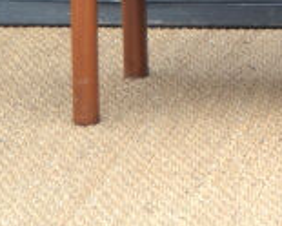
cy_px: -230
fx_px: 2587
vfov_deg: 4.9
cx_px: 668
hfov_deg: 6.0
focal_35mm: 310
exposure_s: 1/125
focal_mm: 38
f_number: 5.6
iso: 250
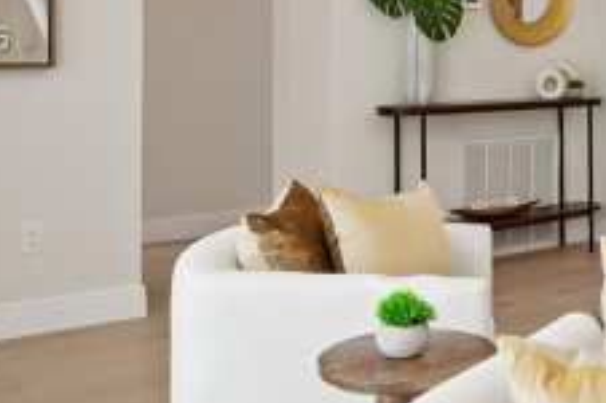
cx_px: 665
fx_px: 921
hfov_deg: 32.2
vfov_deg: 24.0
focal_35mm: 55
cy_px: 42
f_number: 3.5
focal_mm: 15.5
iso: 200
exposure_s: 1/50
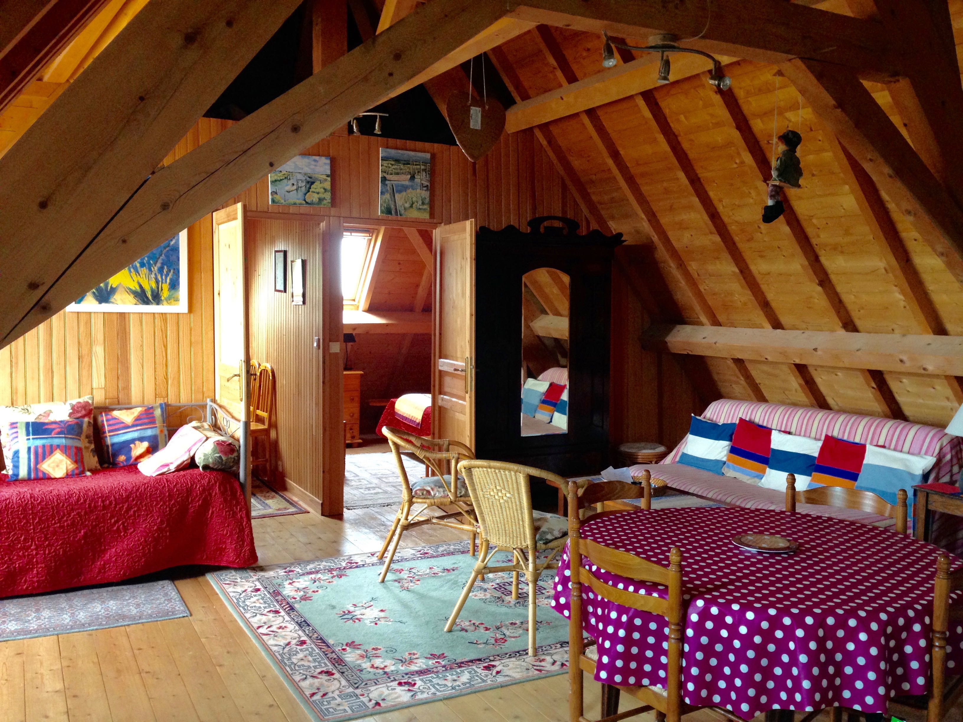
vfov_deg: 42.9
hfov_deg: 55.4
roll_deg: -1.7
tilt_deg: -3.3
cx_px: 482
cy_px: 361
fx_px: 918
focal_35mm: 33
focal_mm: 4.12
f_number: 2.4
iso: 160
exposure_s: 1/20
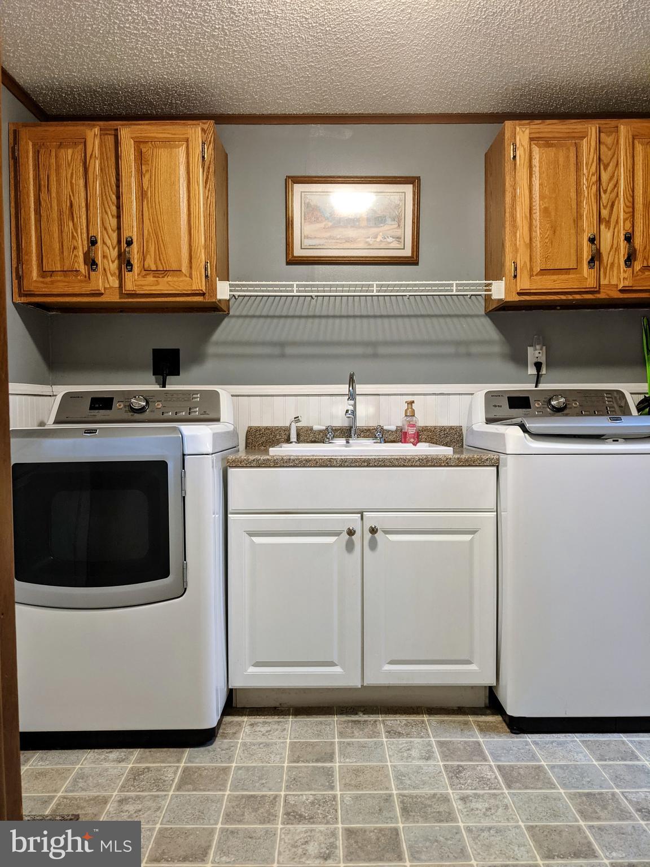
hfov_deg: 51.4
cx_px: 325
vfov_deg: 65.3
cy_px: 434
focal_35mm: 27
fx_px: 676
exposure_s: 1/24
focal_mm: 4.38
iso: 113
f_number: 1.73
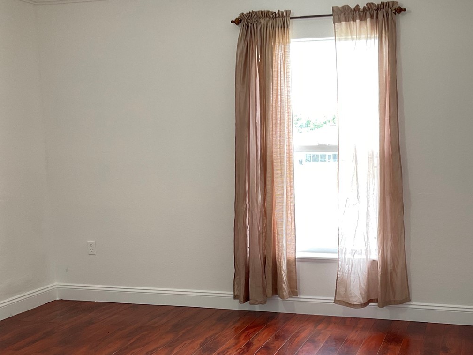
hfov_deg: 40.8
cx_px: 312
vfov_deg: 31.2
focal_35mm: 46
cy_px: 242
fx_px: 629
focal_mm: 3
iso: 64
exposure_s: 1/60
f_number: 1.8
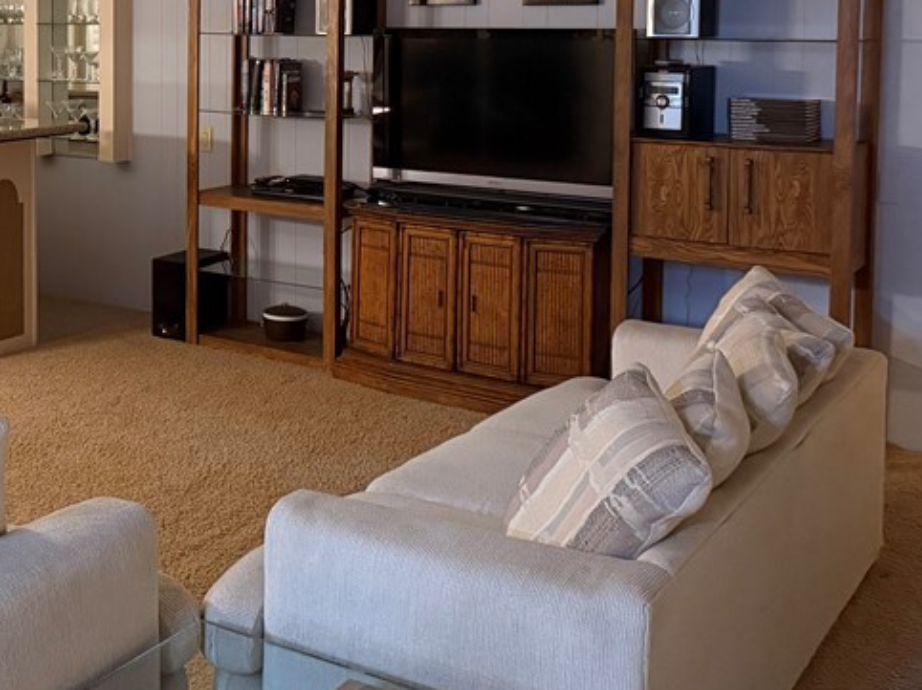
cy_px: 99
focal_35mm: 51
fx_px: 1358
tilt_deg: -3.0
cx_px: 132
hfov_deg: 35.7
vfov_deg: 27.7
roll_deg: +1.0
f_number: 1.78
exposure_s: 1/60
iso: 800
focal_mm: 6.76
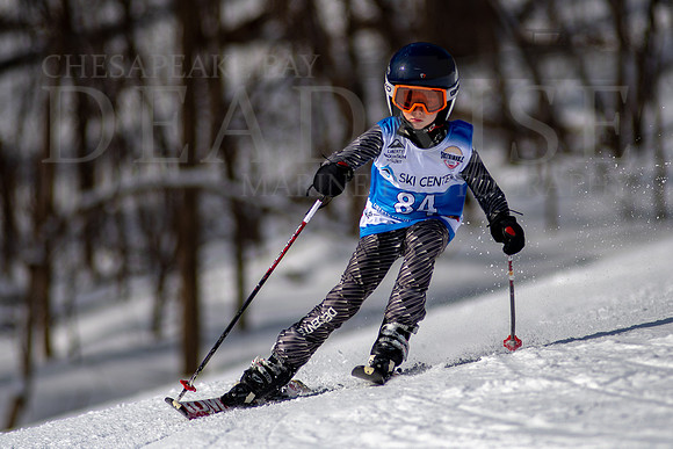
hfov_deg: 4.1
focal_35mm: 508
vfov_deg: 2.7
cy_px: 196
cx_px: 380
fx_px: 9500
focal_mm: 300
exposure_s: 1/8000
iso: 100
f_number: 2.8
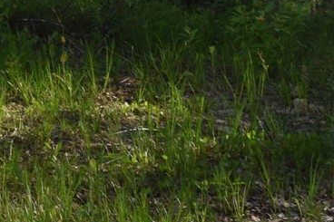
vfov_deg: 6.7
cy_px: -297
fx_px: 1808
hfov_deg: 9.8
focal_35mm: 195
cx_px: -336
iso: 100
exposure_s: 1/160
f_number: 6.3
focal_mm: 22
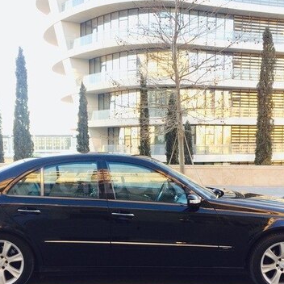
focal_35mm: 48
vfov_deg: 35.1
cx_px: 121
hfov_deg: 35.3
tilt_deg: -4.3
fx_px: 446
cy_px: 181
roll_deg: -0.2
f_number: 2.2
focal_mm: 4.15
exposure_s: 1/100
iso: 50
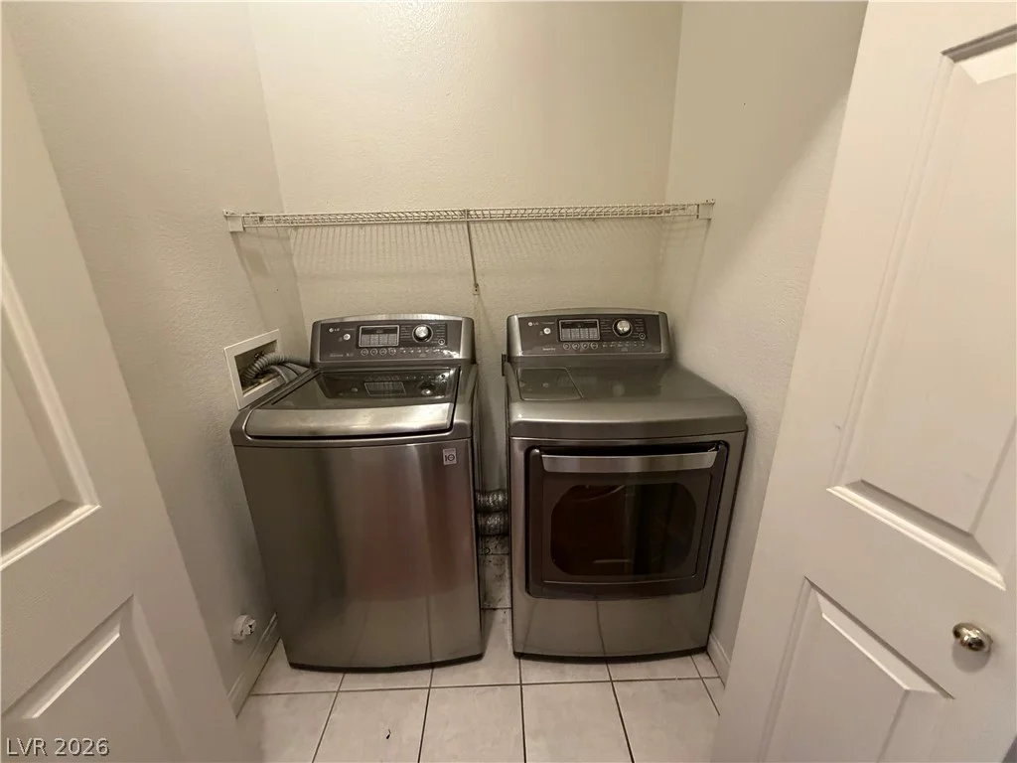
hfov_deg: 102.1
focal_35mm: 14
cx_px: 508
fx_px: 411
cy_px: 382
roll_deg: +1.3
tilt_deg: -18.1
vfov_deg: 85.7
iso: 800
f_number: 2.2
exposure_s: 1/60
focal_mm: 2.22
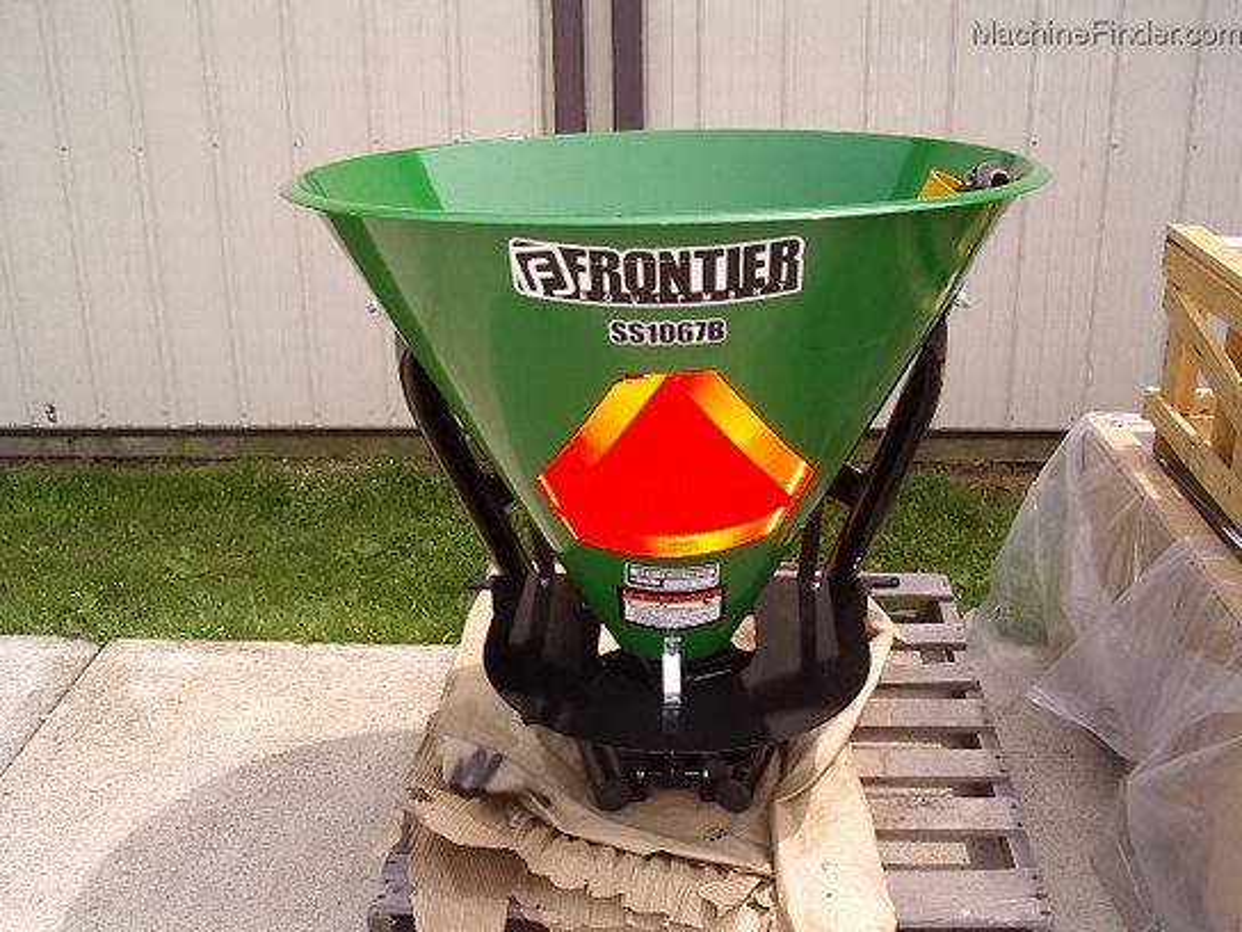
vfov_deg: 37.7
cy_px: 466
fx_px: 1363
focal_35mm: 38
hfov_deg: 49.0
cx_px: 621
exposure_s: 1/200
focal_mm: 5.8
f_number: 4.8
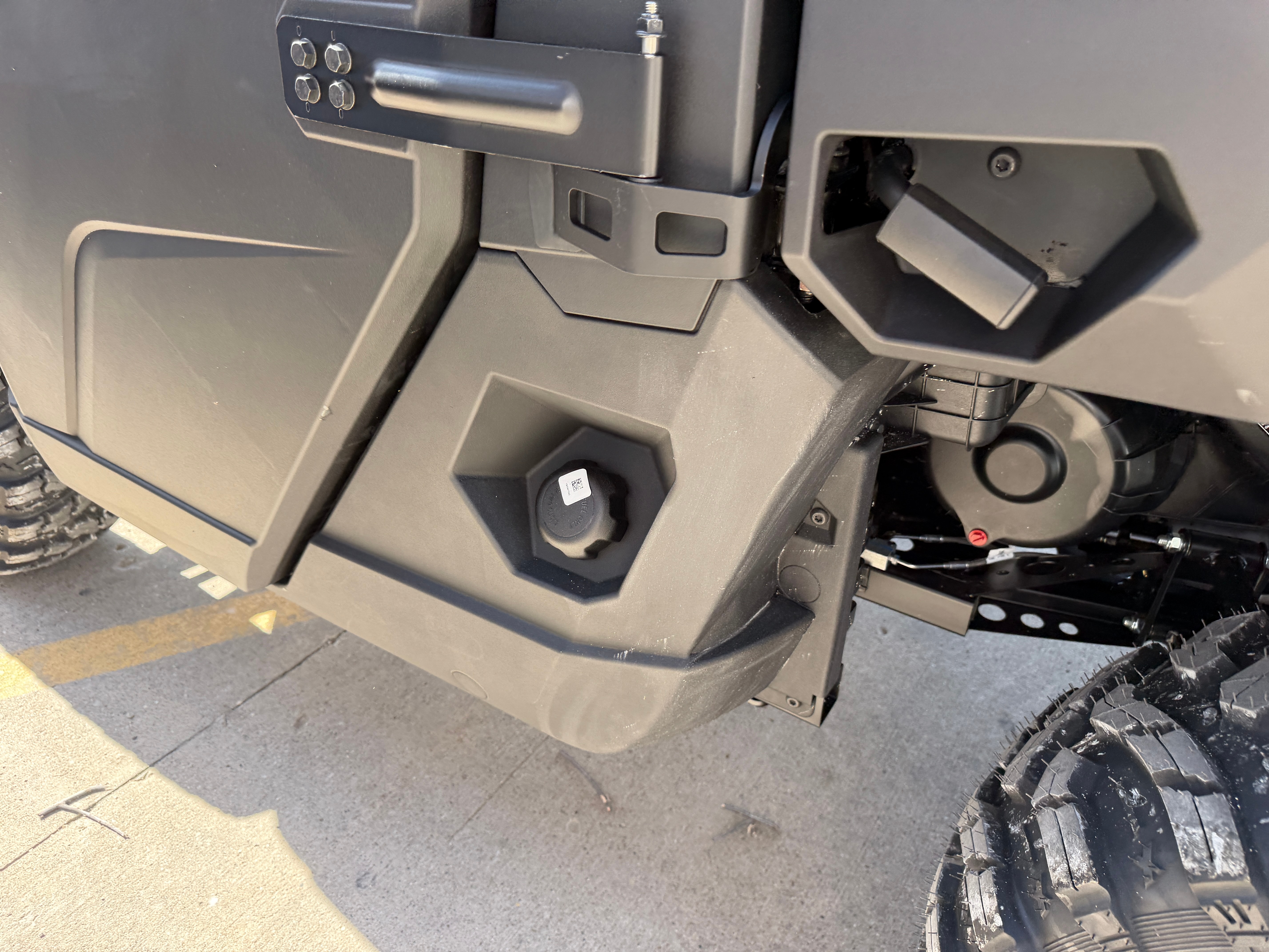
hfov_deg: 71.6
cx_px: 634
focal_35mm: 24
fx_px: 880
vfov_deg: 56.8
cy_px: 476
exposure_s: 1/207
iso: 80
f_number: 1.78
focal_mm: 6.76
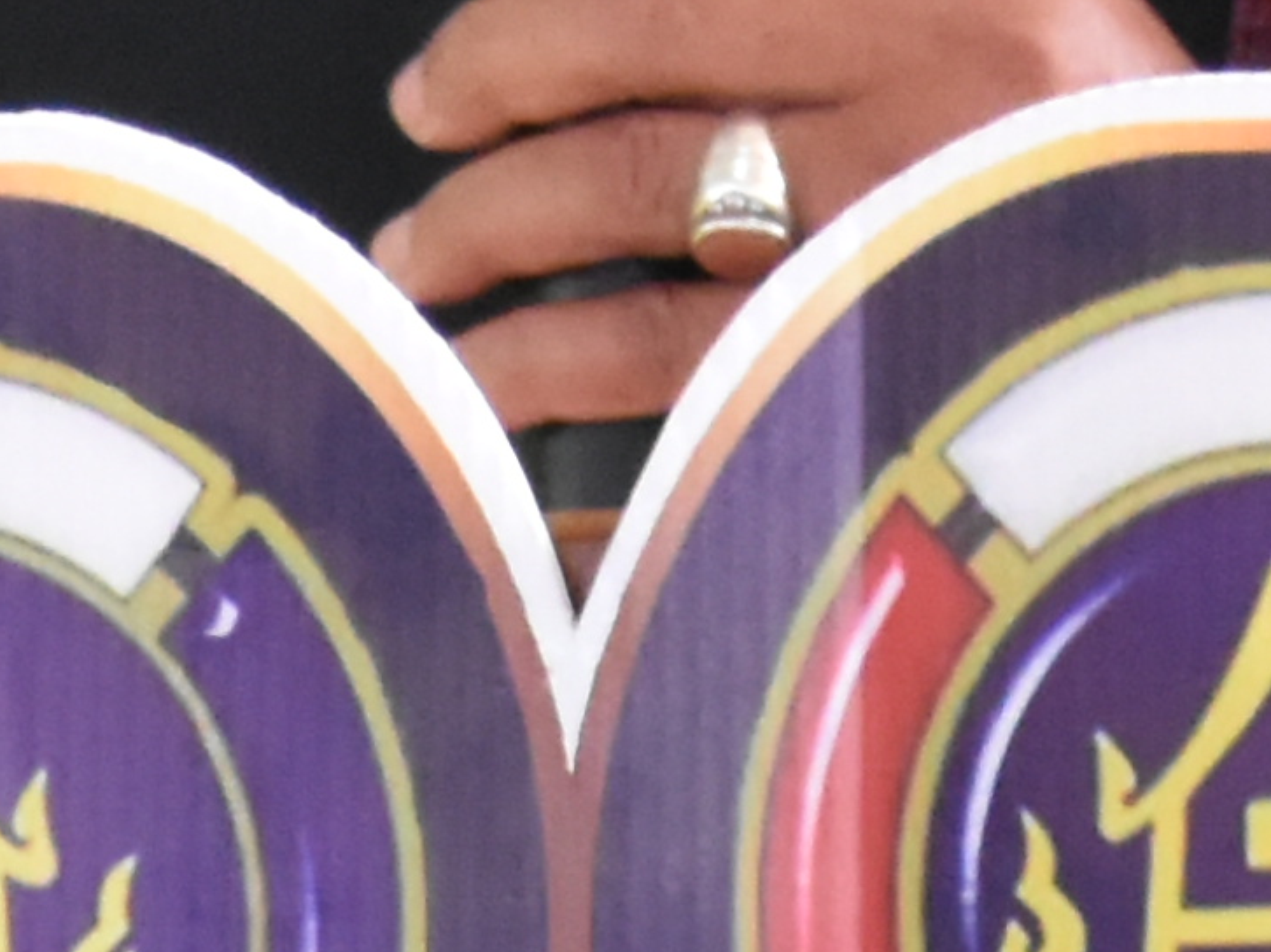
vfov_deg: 0.9
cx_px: 650
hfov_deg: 1.2
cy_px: -1041
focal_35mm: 1669
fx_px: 61261
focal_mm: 140
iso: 3200
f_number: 5.6
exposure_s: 1/125
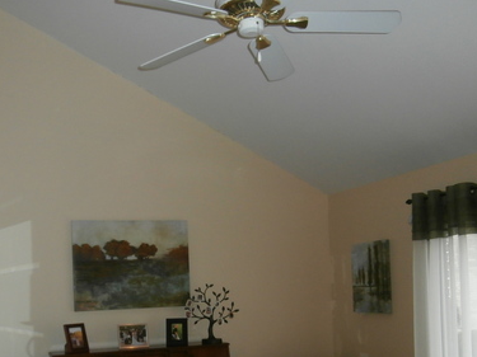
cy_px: 281
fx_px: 565
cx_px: 178
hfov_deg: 45.4
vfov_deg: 34.2
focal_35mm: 41
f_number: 3
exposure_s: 1/30
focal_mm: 4.2
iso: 200
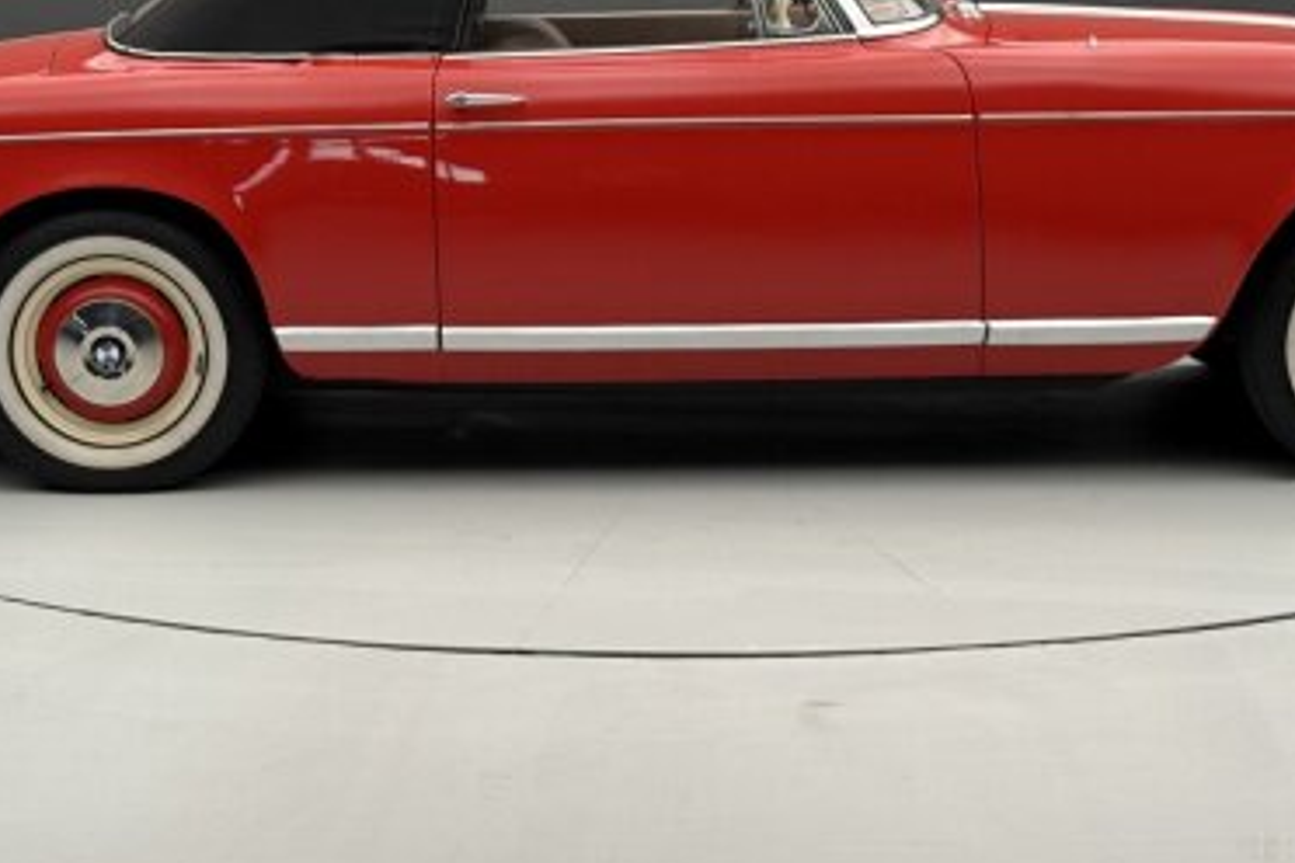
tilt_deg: -8.9
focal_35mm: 86
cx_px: 651
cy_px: 331
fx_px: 3093
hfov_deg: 23.6
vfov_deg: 15.9
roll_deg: +0.3
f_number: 1.78
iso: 125
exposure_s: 1/100
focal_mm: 6.76
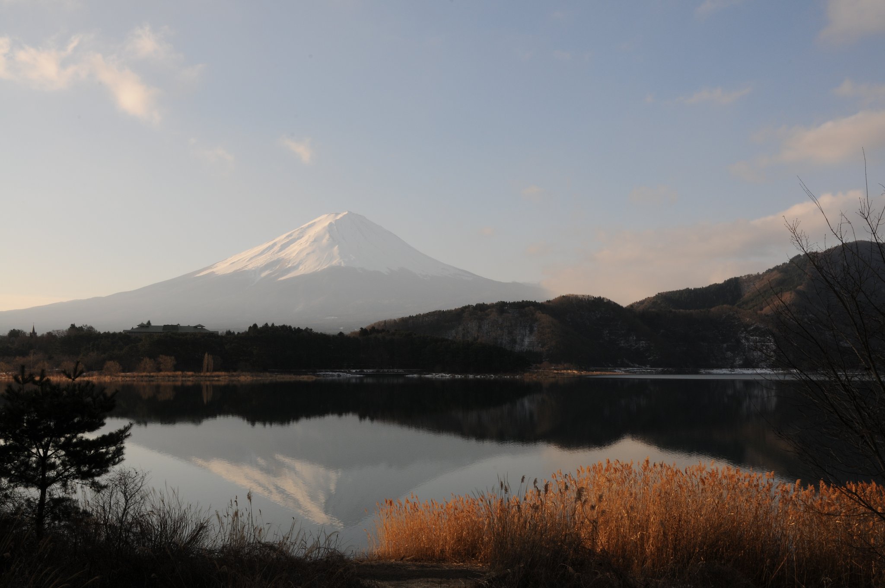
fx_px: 884
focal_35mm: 36
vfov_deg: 36.8
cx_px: 442
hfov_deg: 53.2
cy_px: 294
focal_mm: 24
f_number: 25
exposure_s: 1/50
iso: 200
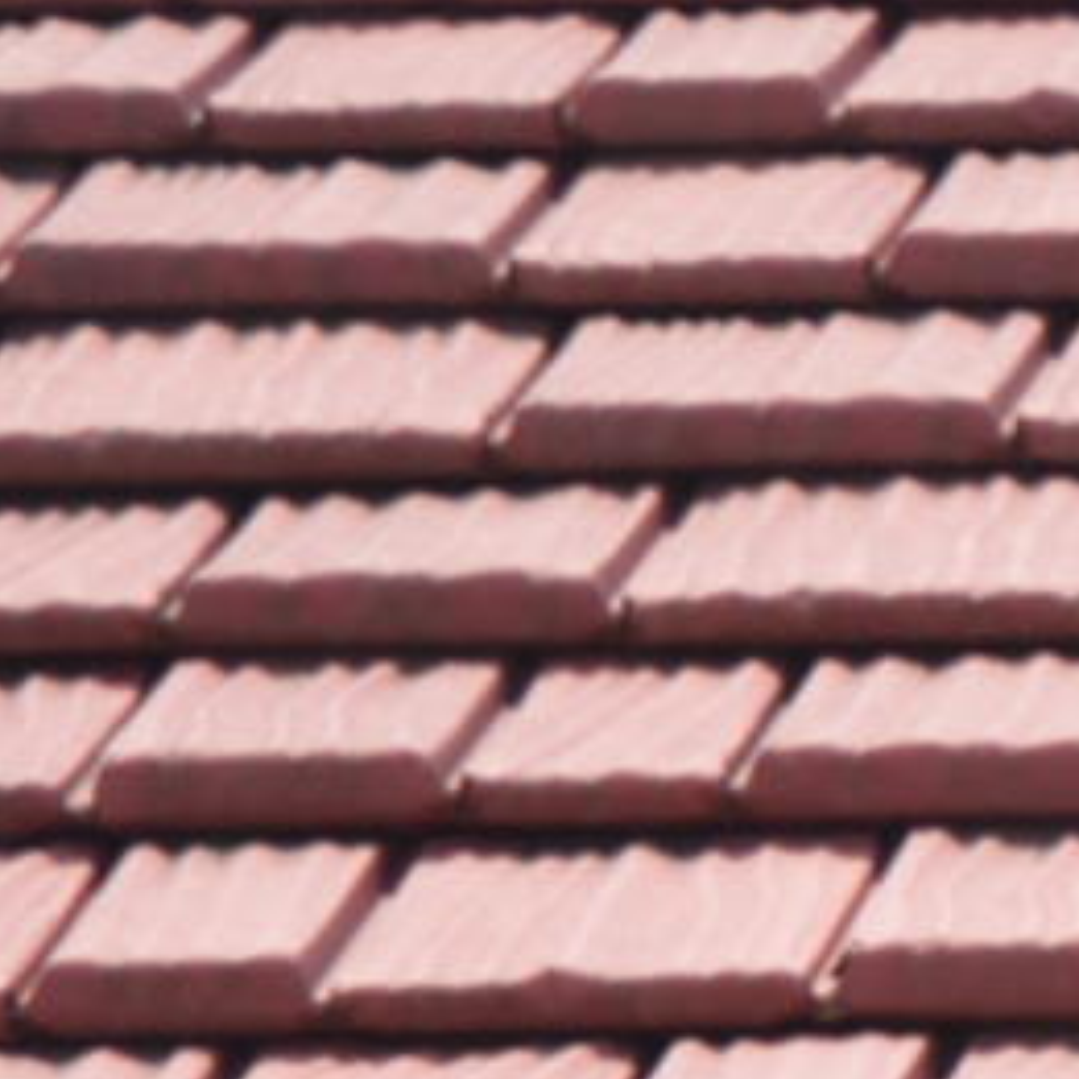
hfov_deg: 1.7
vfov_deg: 1.7
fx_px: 36077
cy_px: 976
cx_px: 5399
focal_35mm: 1023
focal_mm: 70
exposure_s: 1/250
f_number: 8
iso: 100
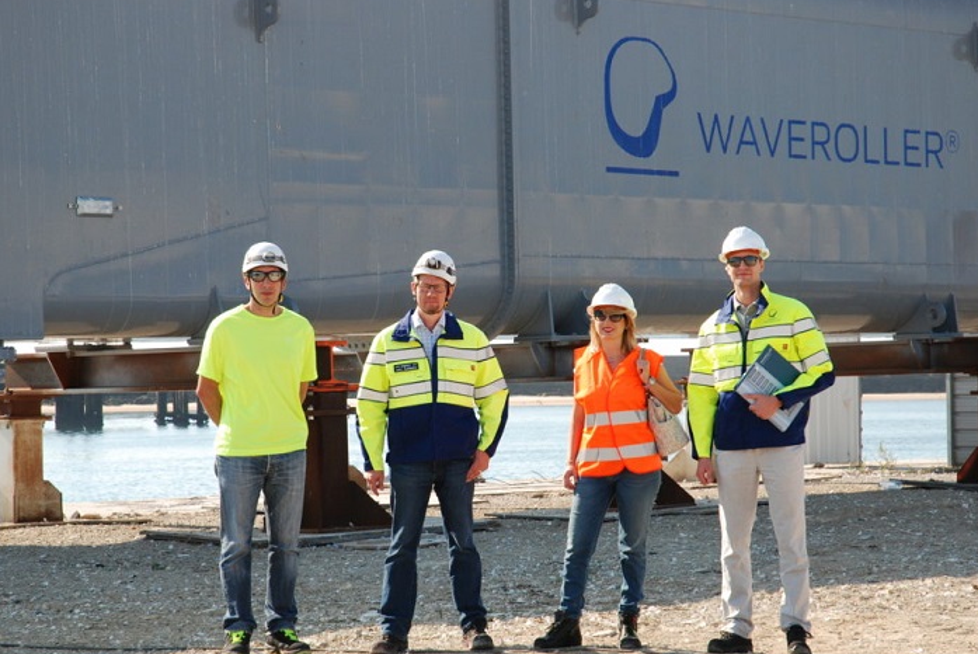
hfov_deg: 17.6
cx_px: 484
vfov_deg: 11.8
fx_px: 3154
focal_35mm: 116
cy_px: 354
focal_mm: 70
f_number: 7.1
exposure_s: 1/500
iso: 400
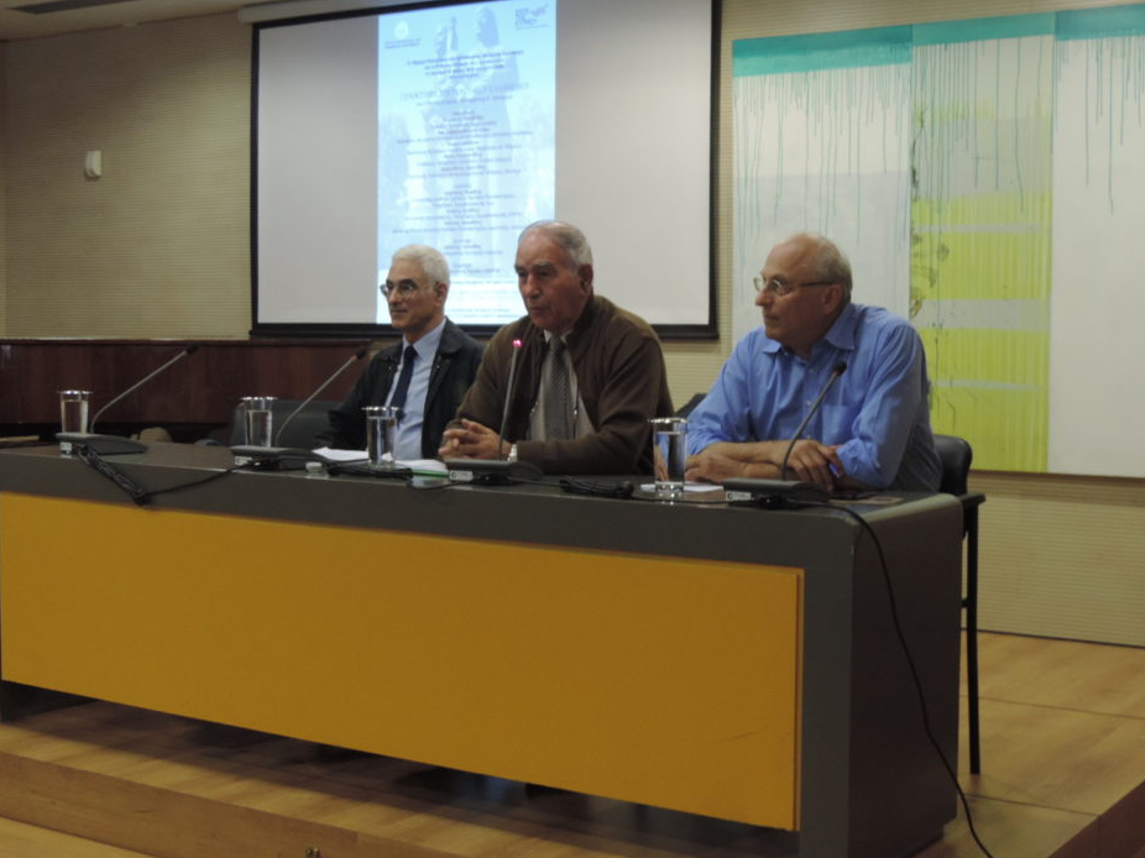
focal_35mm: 52
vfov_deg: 28.0
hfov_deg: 36.8
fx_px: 1720
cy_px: 424
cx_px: 629
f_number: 3.5
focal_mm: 8.3
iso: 400
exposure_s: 1/30
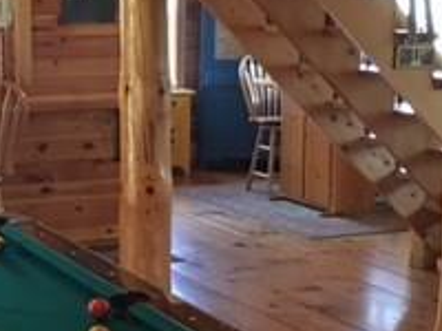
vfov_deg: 15.8
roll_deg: -1.2
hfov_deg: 21.0
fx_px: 1187
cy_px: 232
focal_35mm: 93
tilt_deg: -12.5
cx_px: 164
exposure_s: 1/15
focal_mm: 4.15
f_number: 2.2
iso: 100
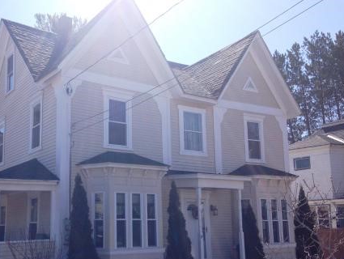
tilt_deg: +6.0
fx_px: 448
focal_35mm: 45
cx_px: 116
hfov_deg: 41.5
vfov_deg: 32.1
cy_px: 163
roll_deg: +0.1
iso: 50
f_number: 2.4
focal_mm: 4.12
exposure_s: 1/1232
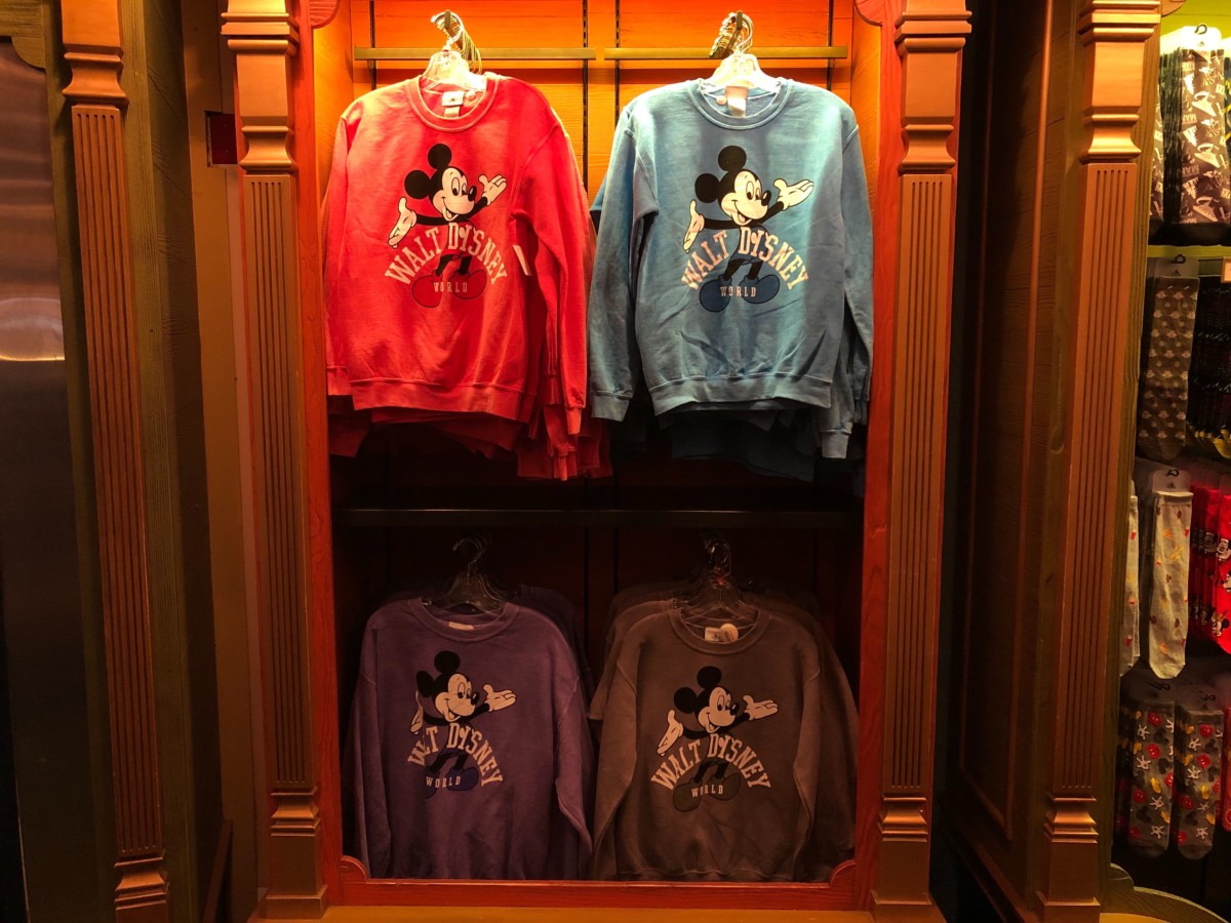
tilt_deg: -7.6
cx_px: 616
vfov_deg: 49.7
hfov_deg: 63.4
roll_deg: -0.6
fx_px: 996
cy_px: 462
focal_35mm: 28
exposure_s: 1/15
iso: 64
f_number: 1.8
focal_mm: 3.99
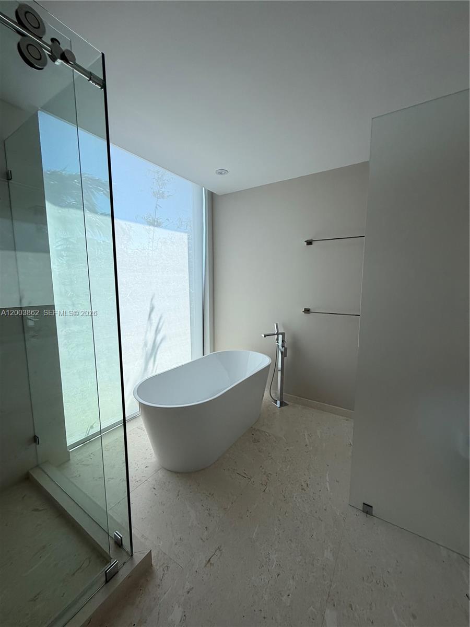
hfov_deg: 85.7
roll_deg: -0.1
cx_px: 235
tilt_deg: -1.4
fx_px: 253
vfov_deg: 102.1
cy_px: 314
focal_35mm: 14
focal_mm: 2.22
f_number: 2.2
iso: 40
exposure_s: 1/126
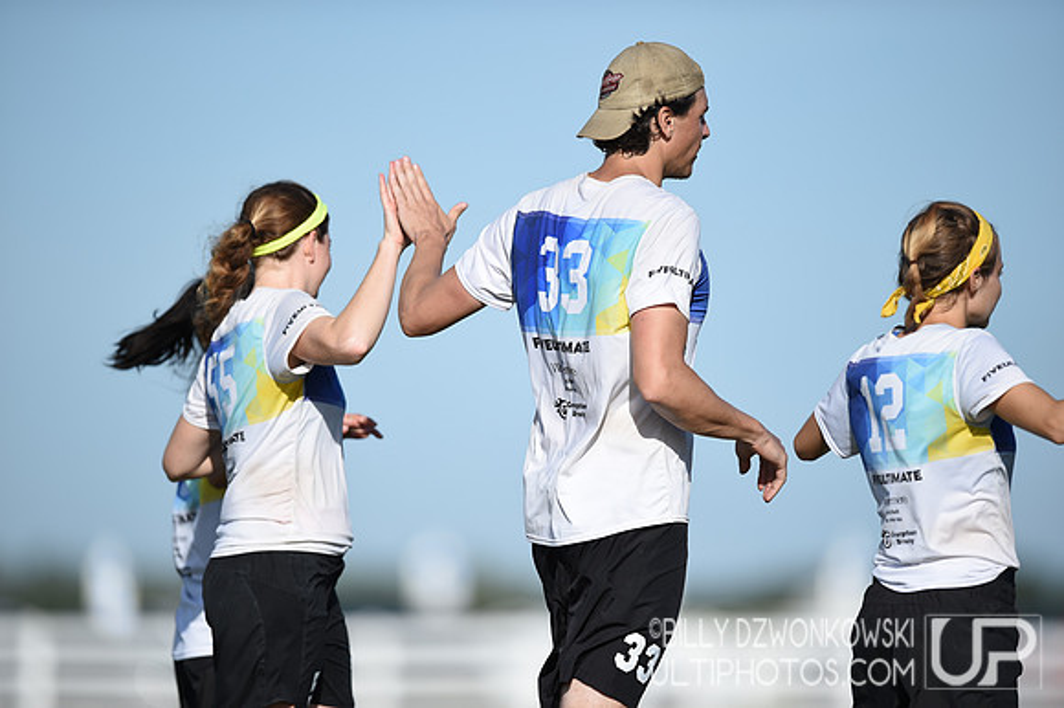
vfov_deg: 3.4
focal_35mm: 400
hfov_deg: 5.2
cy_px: 354
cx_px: 532
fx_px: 11815
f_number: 2.8
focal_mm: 400
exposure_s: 1/2500
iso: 100
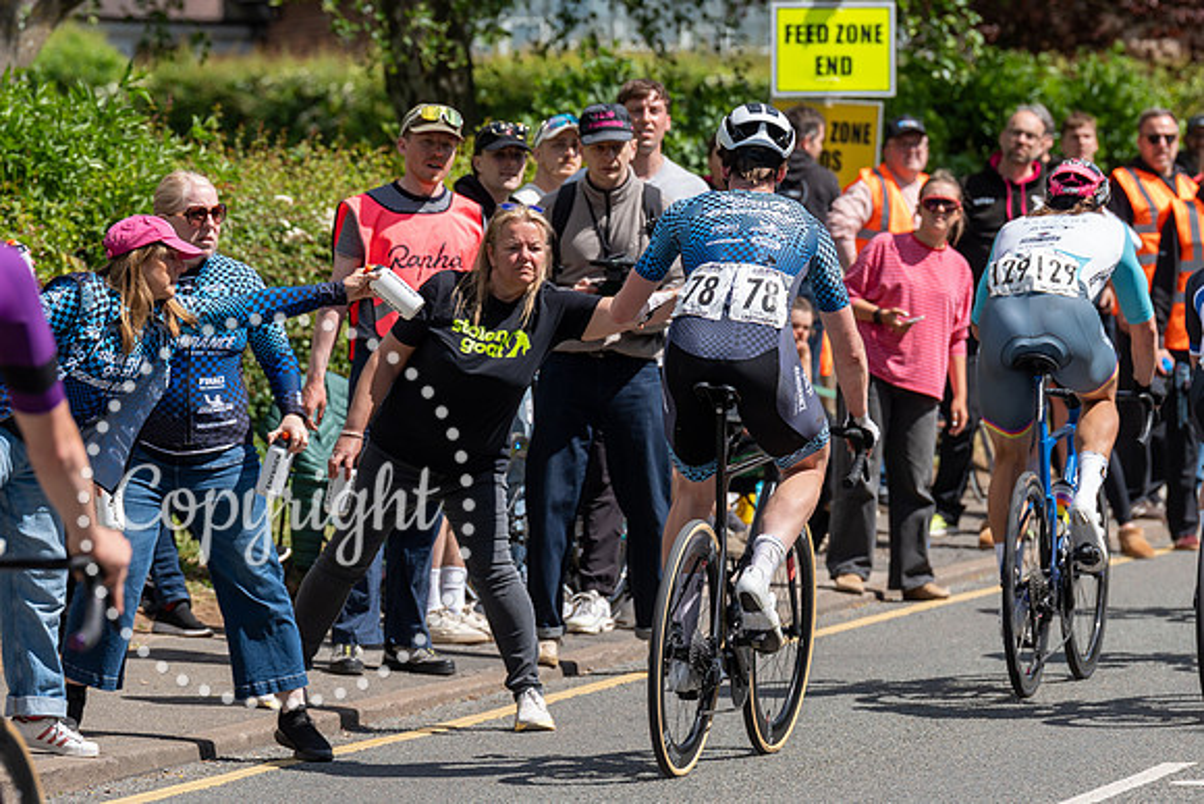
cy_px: 337
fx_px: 9315
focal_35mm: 278
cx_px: 570
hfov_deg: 7.4
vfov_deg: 4.9
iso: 250
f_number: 5.6
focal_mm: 200
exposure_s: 1/1000
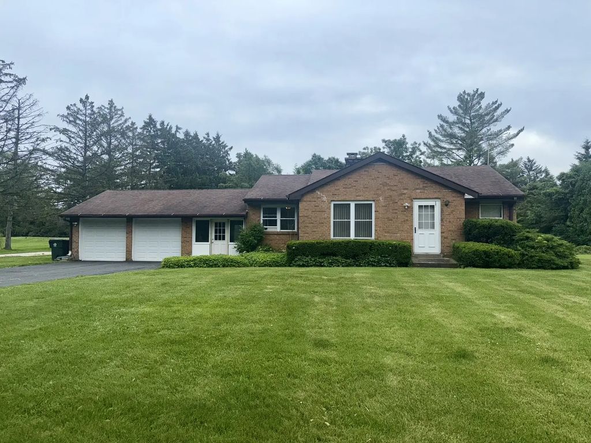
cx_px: 296
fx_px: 410
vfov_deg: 56.8
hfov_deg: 71.6
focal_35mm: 24
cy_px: 222
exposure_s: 1/1855
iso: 64
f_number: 1.78
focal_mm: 6.76
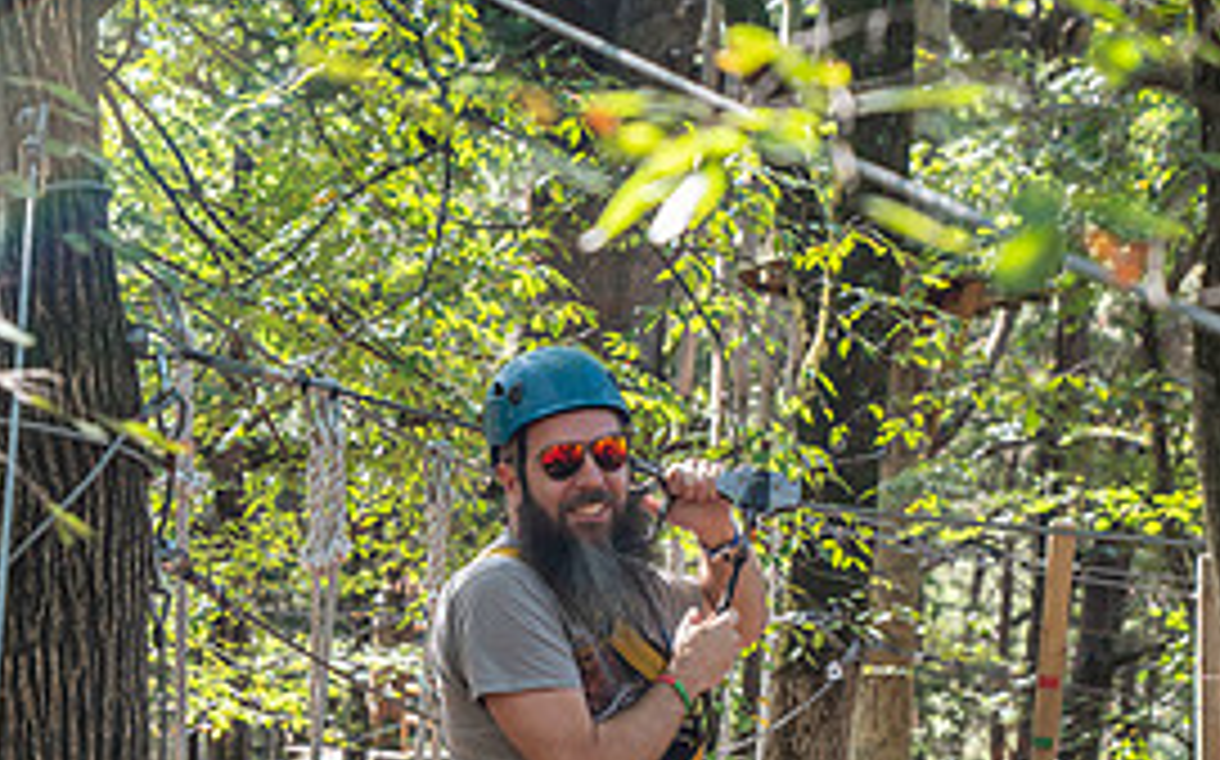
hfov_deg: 18.1
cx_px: 585
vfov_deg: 11.1
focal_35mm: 115
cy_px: 958
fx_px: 3821
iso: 400
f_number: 4.5
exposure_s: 1/125
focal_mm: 68
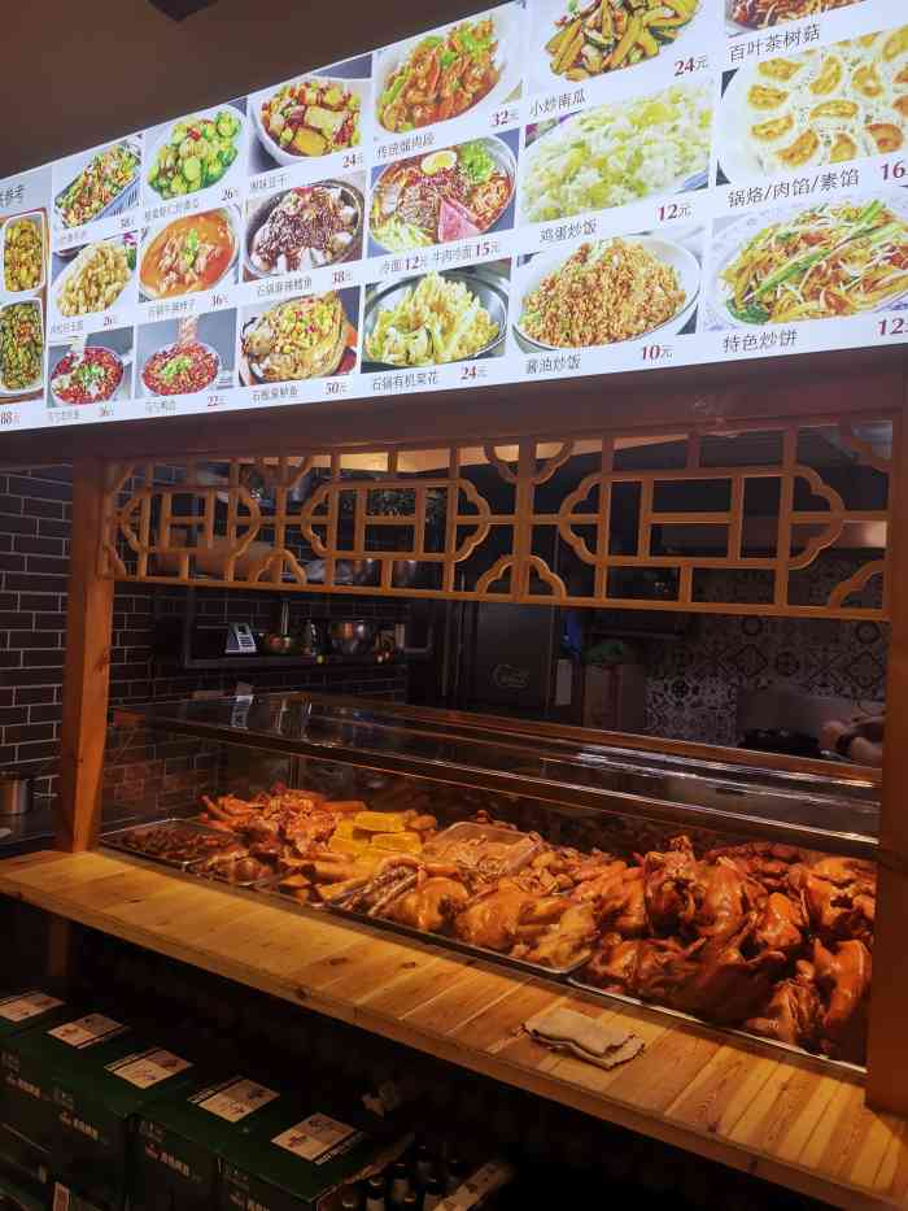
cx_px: 454
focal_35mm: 27
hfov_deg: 51.4
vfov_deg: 65.3
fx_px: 944
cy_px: 606
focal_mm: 4.75
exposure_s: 1/135
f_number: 1.8
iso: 50
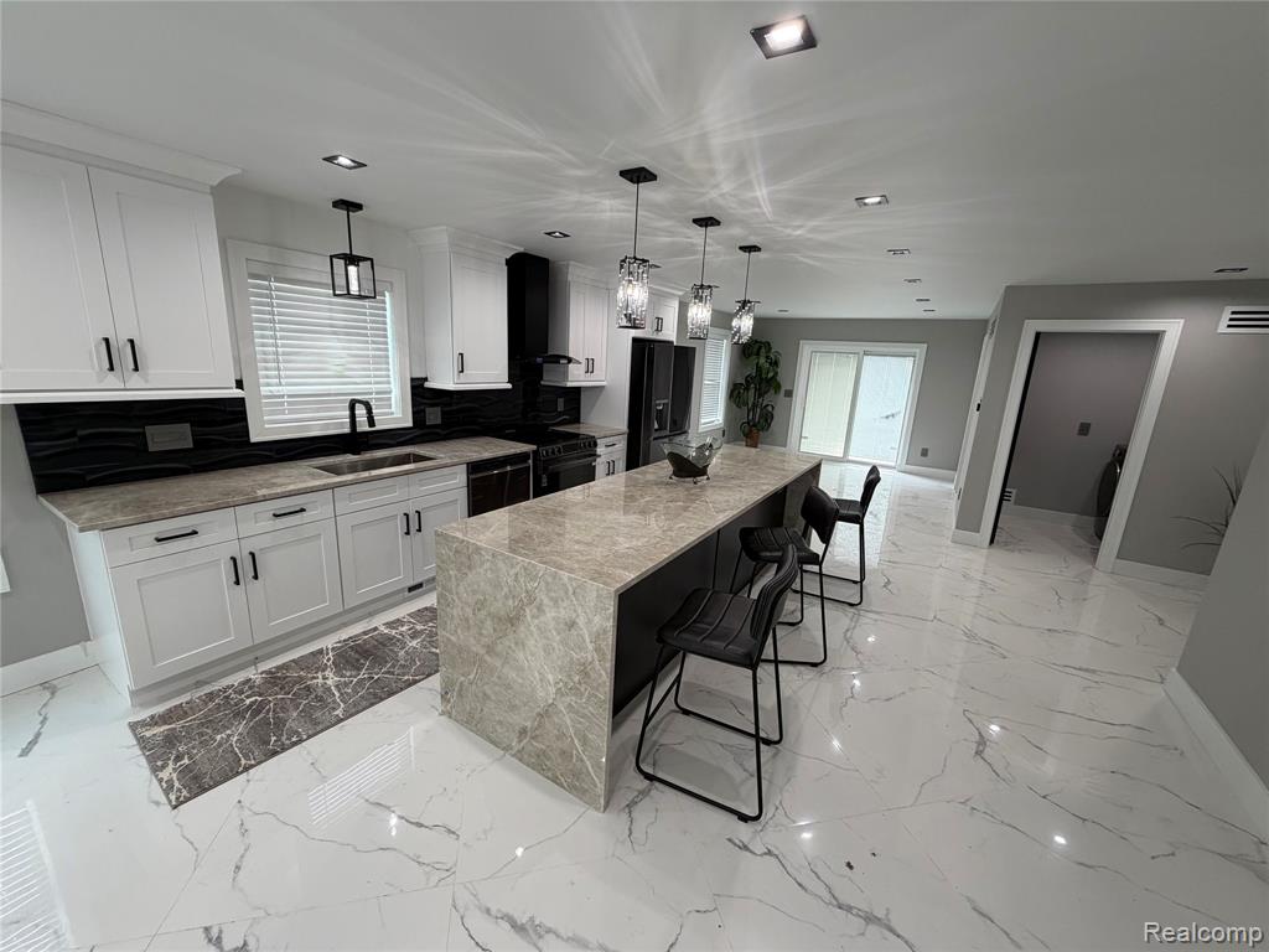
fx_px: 513
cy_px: 476
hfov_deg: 102.1
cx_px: 634
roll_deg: -3.1
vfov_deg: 85.7
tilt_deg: -12.1
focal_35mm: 14
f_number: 2.2
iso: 125
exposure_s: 1/120
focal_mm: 2.22
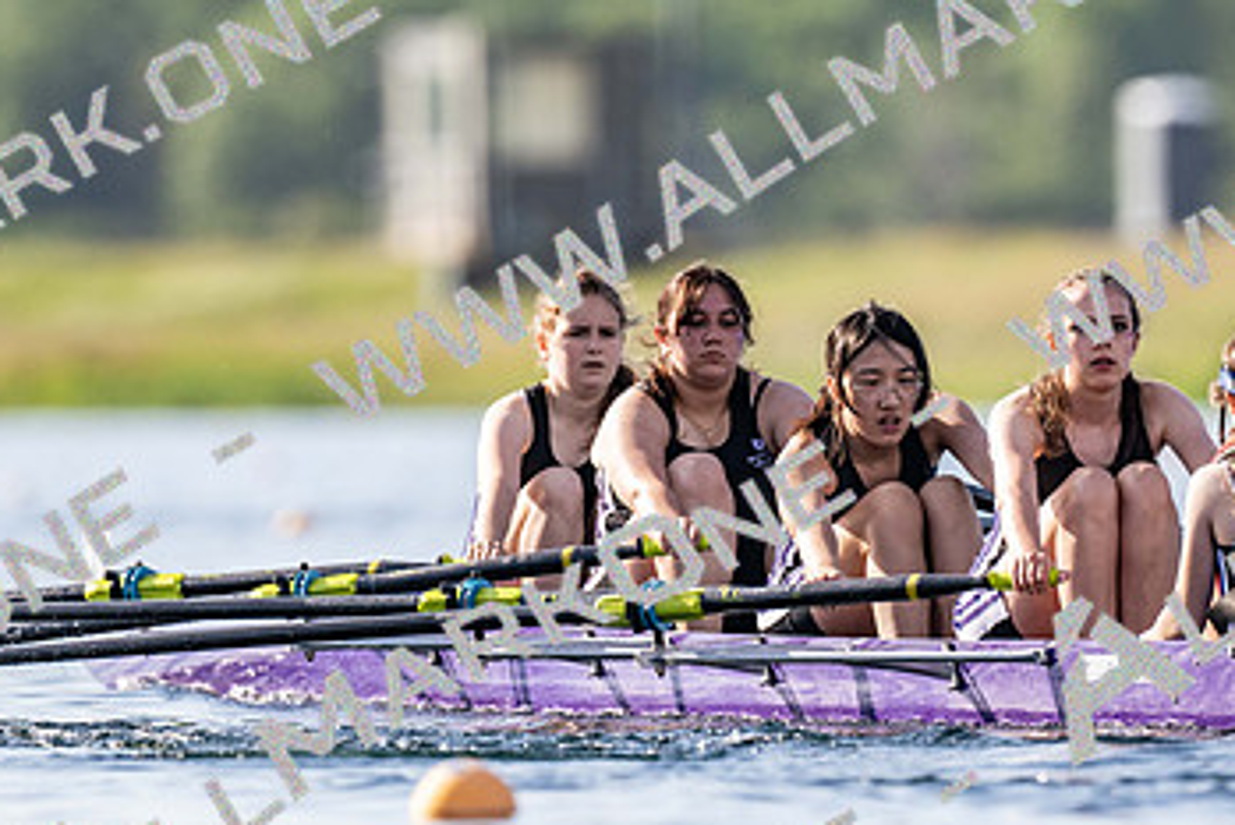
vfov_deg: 1.4
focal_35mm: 998
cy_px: 430
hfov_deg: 2.1
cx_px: 750
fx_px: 34249
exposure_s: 1/2500
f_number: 5.6
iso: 720
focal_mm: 600
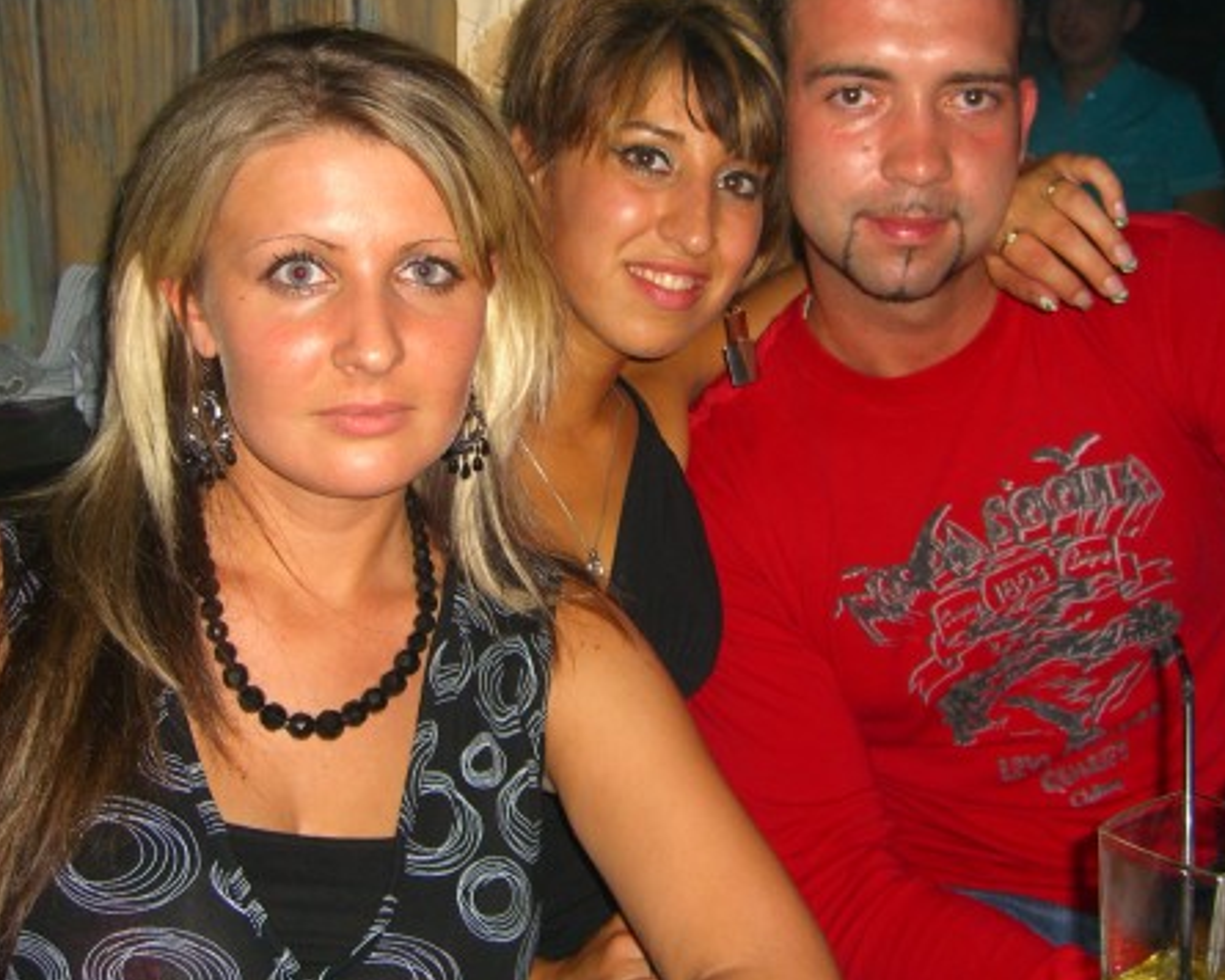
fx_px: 1813
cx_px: 633
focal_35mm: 50
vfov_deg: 30.1
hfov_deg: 37.3
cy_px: 369
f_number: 2.8
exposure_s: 1/60
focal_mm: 7.9
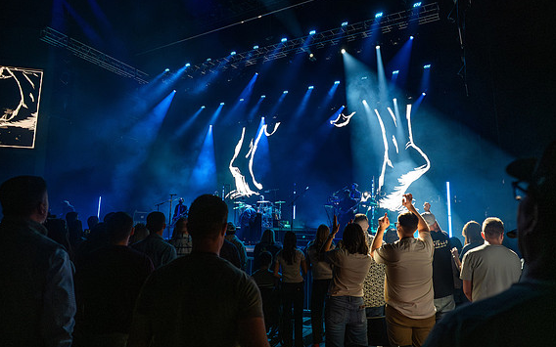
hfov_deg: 72.5
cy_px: 168
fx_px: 379
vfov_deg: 49.3
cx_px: 281
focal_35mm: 25
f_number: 3.2
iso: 5000
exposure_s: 1/800
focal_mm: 24
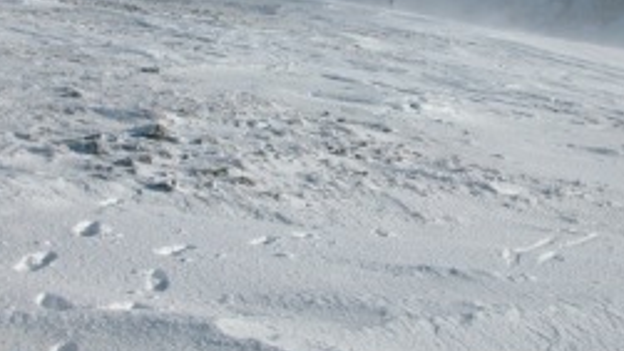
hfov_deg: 31.0
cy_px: 85
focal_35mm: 68
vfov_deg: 17.6
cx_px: 346
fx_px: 1125
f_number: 5
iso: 100
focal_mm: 9
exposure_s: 1/1344
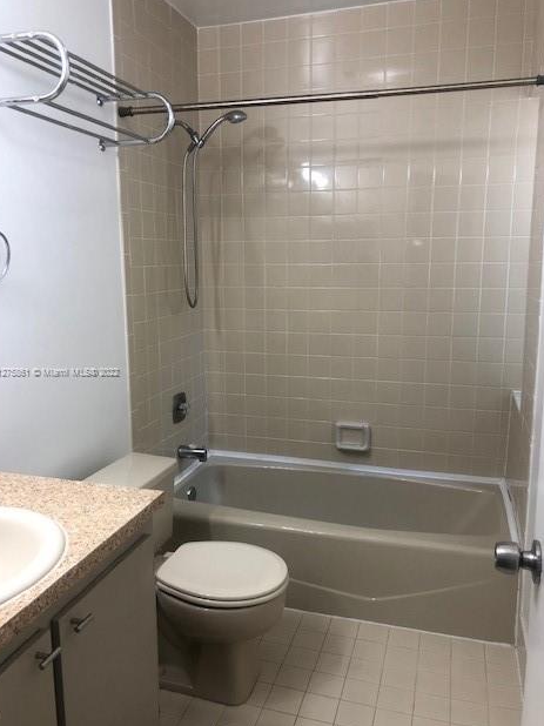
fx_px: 608
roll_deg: +0.5
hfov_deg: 48.2
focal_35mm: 29
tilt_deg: -8.7
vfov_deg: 61.7
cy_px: 372
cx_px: 266
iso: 25
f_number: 1.8
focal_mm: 4
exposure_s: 1/40
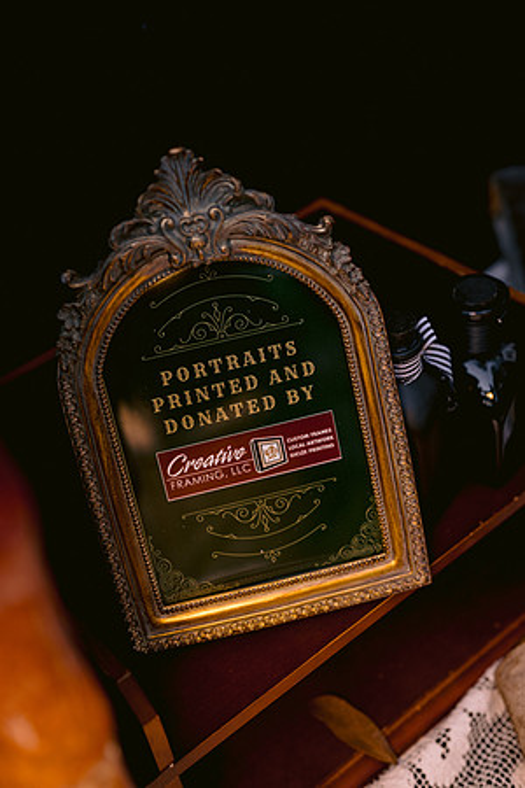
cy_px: 394
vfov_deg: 39.6
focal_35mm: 50
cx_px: 262
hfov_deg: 27.0
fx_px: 1094
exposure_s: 1/100
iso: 400
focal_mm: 50
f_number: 2.8
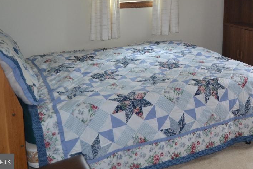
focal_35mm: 49
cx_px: 195
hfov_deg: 39.1
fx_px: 344
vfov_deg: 26.6
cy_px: 16
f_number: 3.5
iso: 1000
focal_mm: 18
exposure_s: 1/60
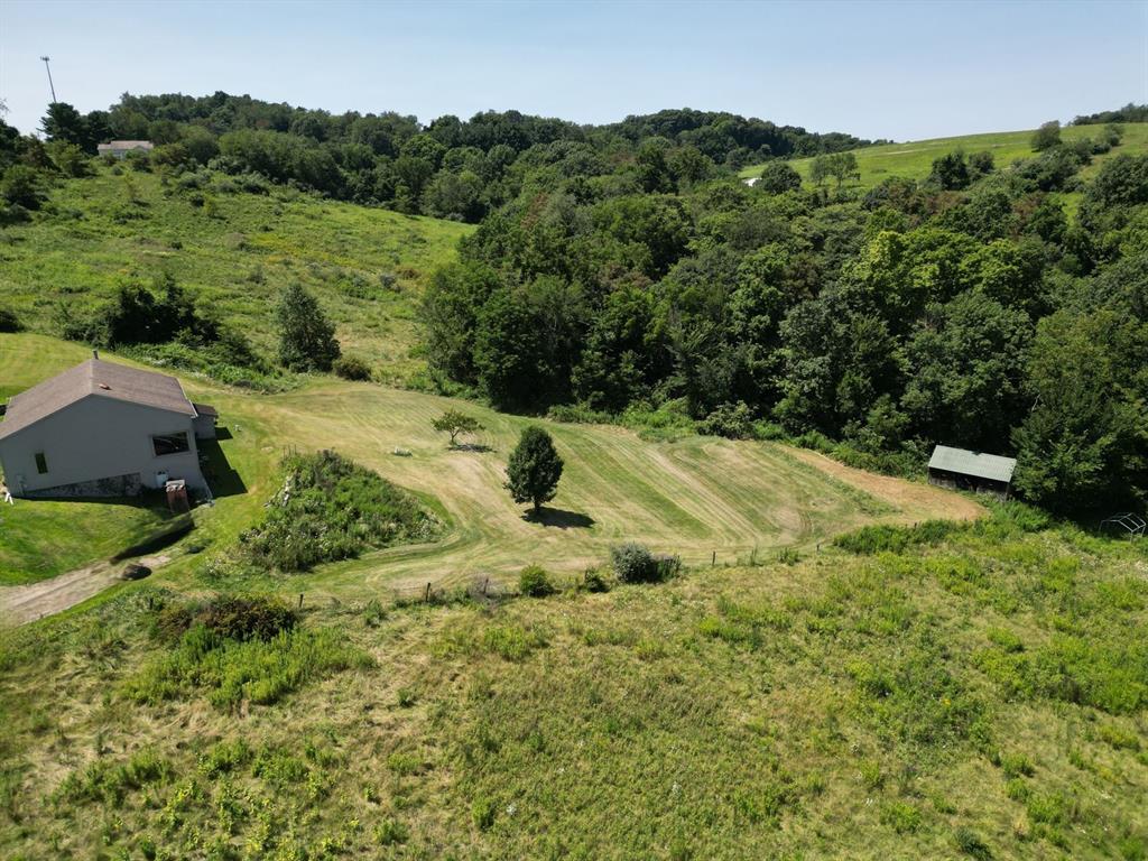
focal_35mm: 24
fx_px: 796
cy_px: 430
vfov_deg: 56.8
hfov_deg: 71.6
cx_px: 574
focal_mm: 6.72
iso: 120
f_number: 1.7
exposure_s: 1/2500
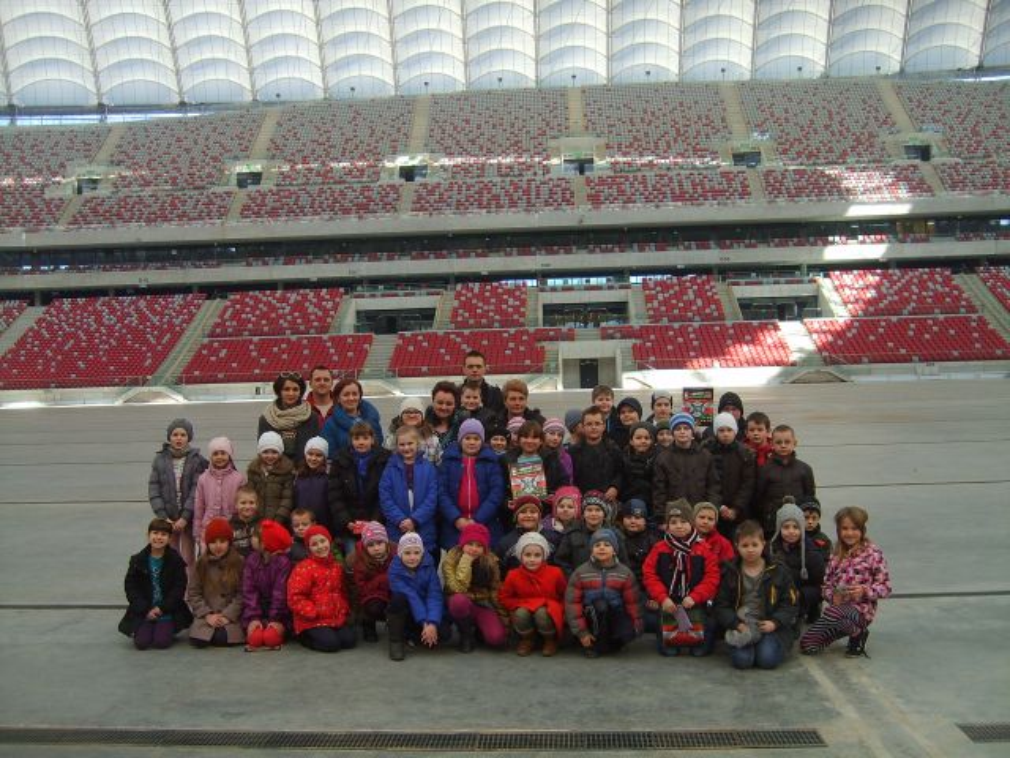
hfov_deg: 52.6
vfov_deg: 40.7
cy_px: 379
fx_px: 1021
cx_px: 505
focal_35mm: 35
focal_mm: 5.8
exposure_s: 1/125
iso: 50
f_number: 2.8
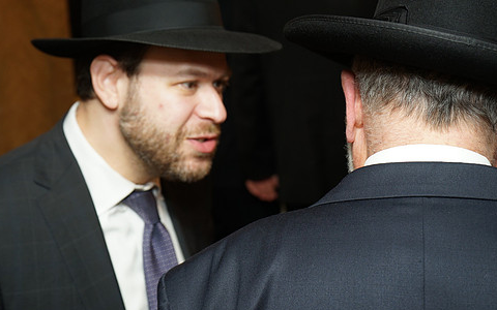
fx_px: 867
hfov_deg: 32.0
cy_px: 117
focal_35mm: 64
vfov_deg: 20.3
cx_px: 229
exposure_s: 1/100
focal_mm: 52
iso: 500
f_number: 5.6
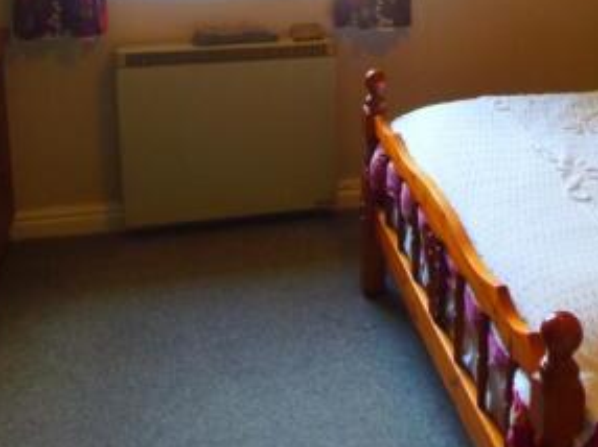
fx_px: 846
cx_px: 417
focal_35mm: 49
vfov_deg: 28.0
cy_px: 9
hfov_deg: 38.3
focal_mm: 4.3
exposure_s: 1/30
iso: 200
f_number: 2.9
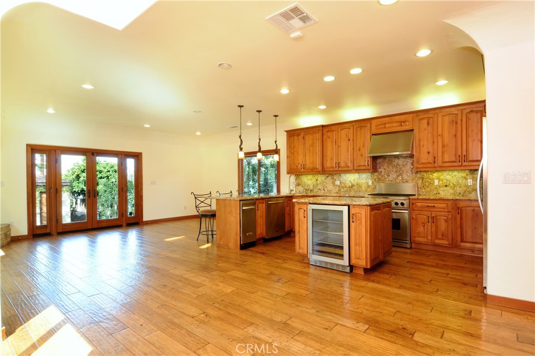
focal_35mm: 18
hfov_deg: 90.1
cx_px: 268
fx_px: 267
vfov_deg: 67.2
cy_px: 178
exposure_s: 1/60
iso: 400
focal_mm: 12
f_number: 10
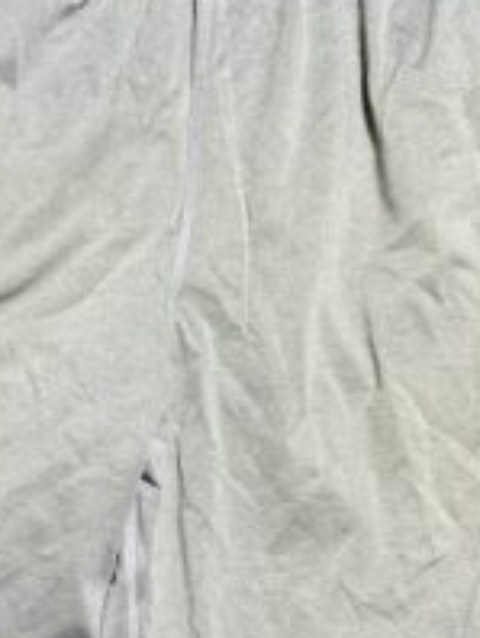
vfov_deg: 27.2
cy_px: 511
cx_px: 135
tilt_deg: -54.8
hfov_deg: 20.9
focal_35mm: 70
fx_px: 1291
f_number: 1.5
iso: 100
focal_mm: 5.7
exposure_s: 1/100
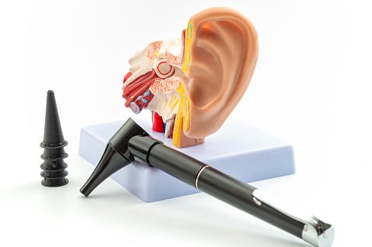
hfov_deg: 23.3
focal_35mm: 88
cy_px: 123
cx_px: 192
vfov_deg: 15.6
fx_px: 904
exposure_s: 1/125
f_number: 9
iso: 100
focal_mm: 55
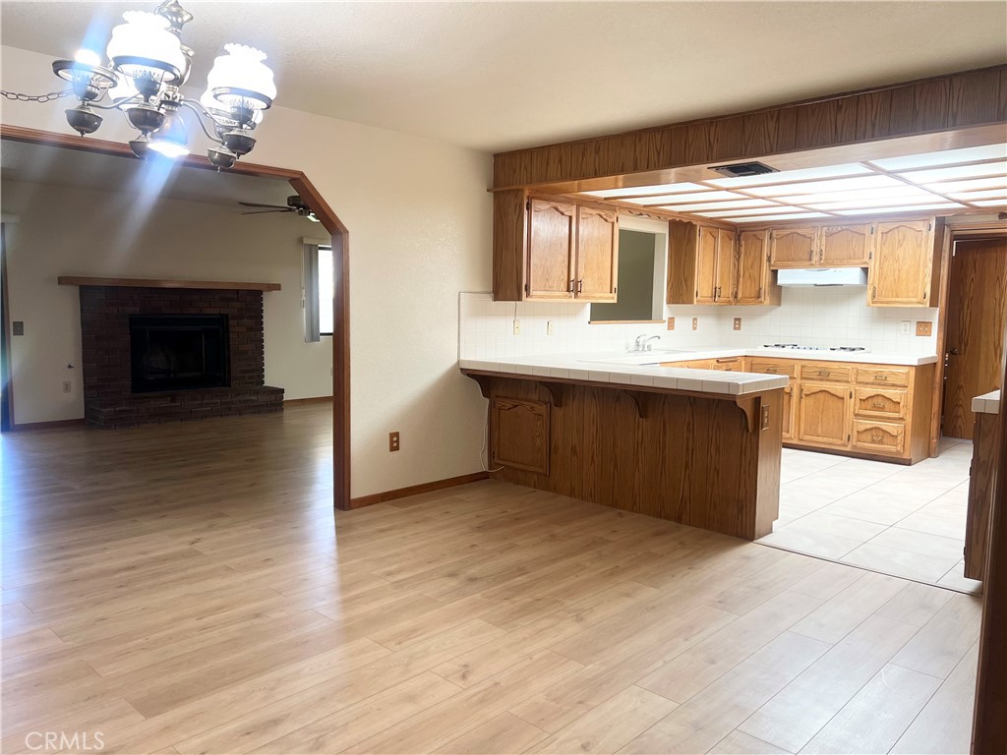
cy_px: 378
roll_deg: -0.6
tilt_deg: -6.1
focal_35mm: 26
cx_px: 504
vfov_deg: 53.1
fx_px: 756
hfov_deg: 67.3
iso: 100
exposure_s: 1/120
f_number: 1.5
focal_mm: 5.7
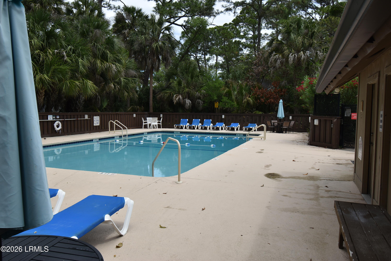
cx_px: 196
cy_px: 130
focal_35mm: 30
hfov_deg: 61.9
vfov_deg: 43.7
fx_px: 326
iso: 100
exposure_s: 1/250
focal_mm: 20
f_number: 8
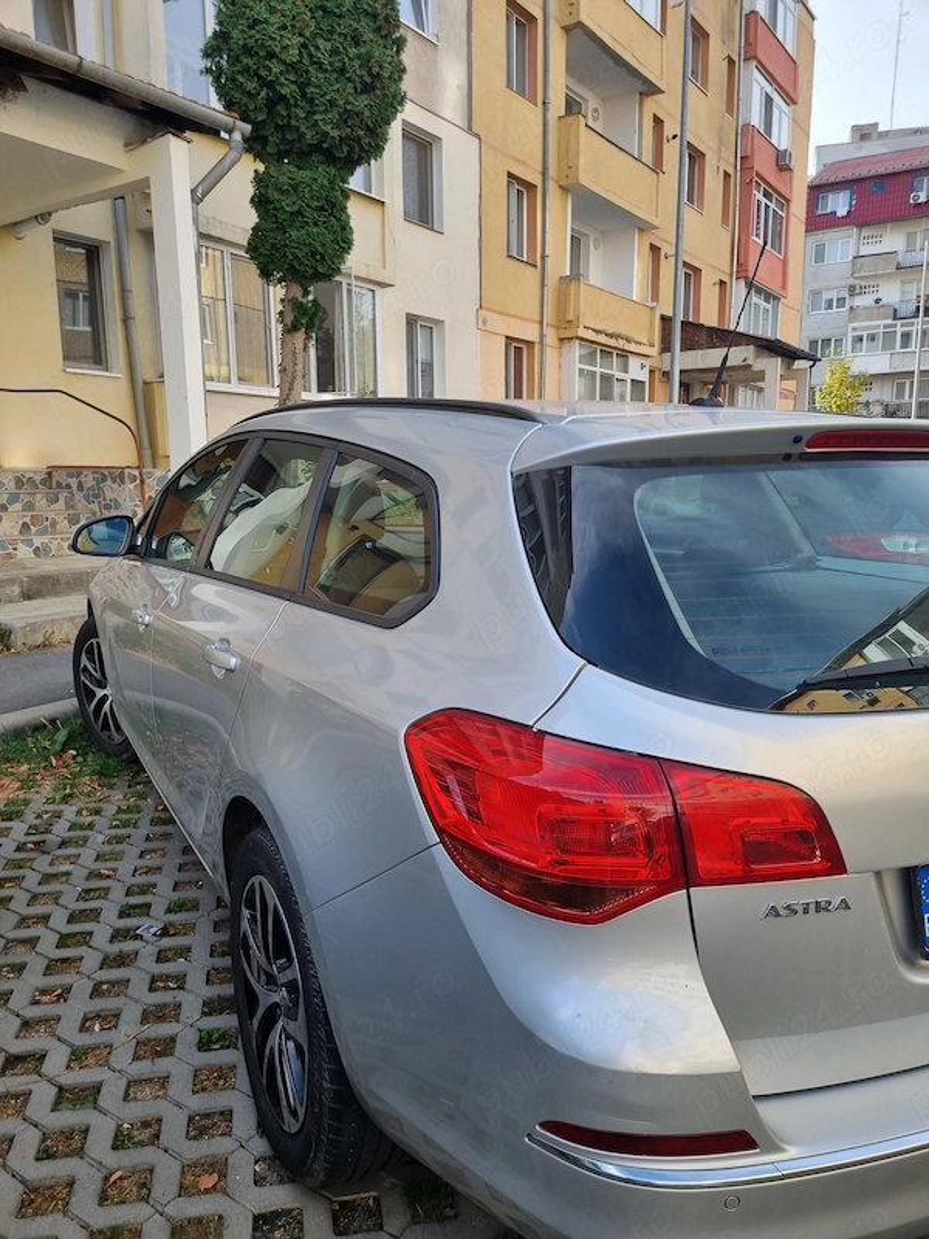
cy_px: 620
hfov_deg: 53.1
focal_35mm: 26
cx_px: 464
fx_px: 930
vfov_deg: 67.3
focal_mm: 5.4
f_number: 1.8
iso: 50
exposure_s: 1/804
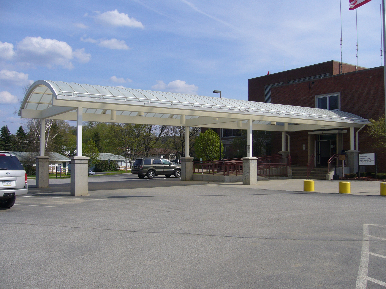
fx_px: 390
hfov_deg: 52.6
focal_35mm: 35
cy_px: 144
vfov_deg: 40.7
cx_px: 193
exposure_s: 1/500
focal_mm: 5.8
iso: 80
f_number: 5.6
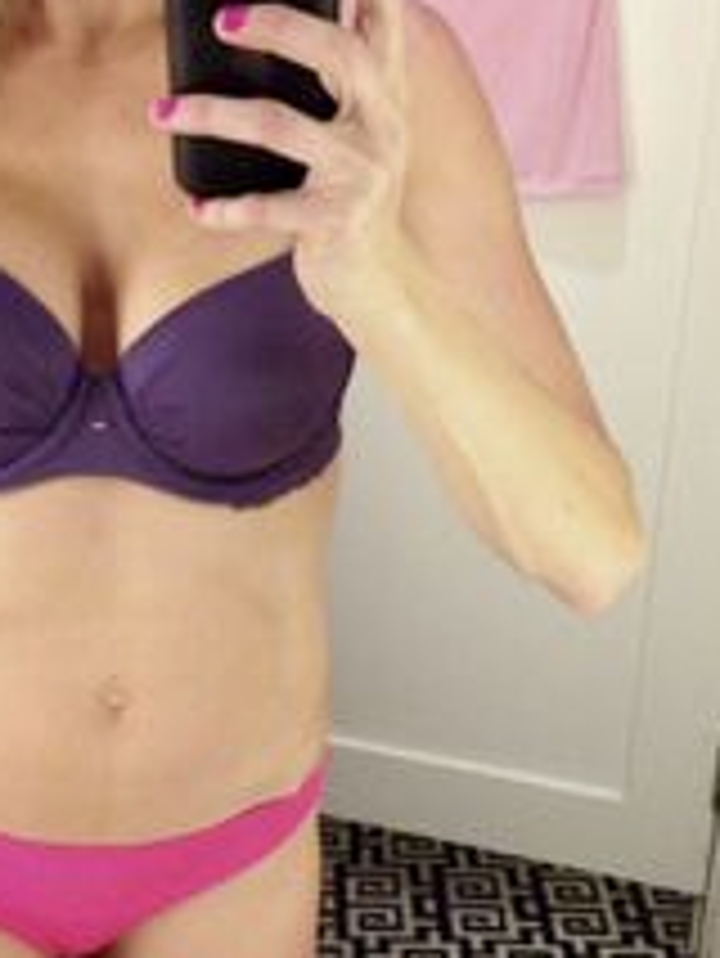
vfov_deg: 31.1
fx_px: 1718
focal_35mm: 62
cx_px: 360
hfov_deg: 23.7
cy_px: 423
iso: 160
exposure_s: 1/20
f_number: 2.4
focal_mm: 4.12
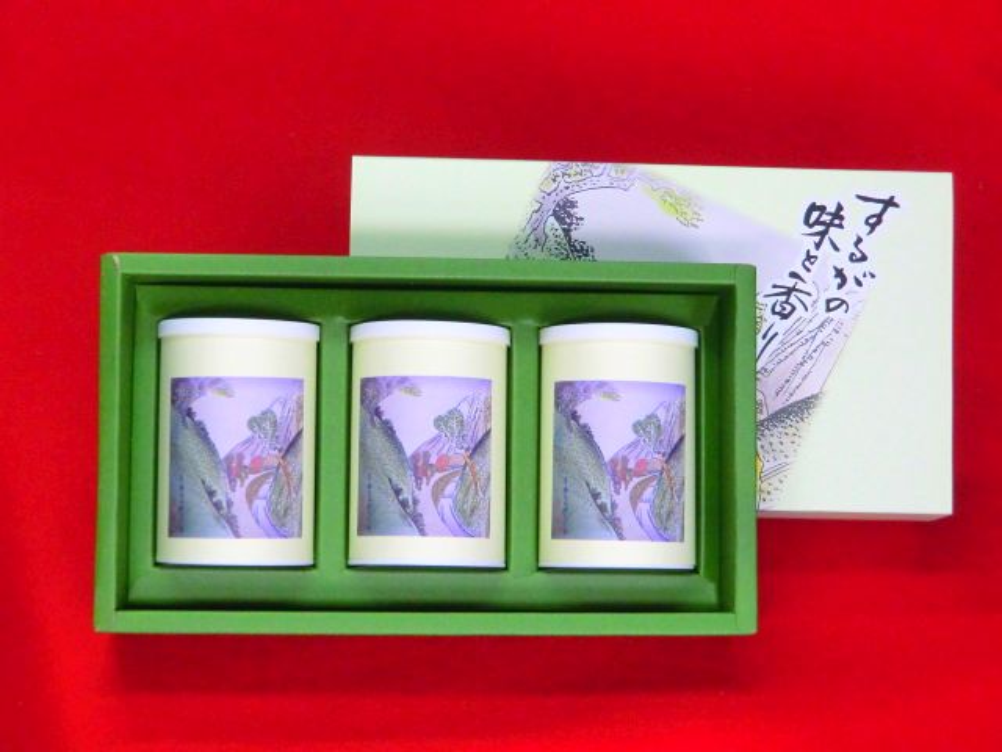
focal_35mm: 76
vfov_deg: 19.4
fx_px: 2200
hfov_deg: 25.7
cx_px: 501
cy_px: 376
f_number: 4.6
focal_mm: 13.6
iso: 640
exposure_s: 1/80
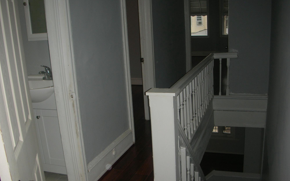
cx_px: 144
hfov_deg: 51.5
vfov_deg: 33.5
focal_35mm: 38
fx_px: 300
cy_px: 106
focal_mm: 5.8
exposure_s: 1/60.1
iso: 57
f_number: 3
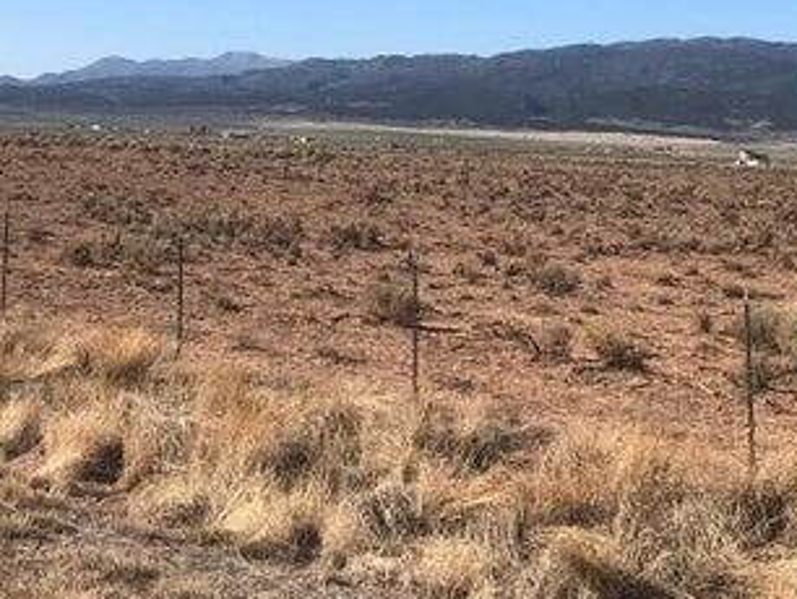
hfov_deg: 25.0
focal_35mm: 78
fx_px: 1797
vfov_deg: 18.7
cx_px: 402
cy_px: 115
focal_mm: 3.99
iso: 20
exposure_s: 1/2208
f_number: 1.8
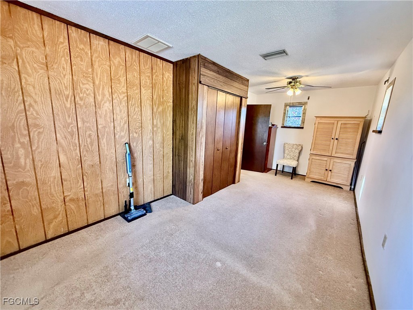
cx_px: 206
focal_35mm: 14
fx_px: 167
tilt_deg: -10.3
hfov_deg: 102.1
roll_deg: -2.8
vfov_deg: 85.7
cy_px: 155
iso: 400
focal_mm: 2.22
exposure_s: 1/60
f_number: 2.2
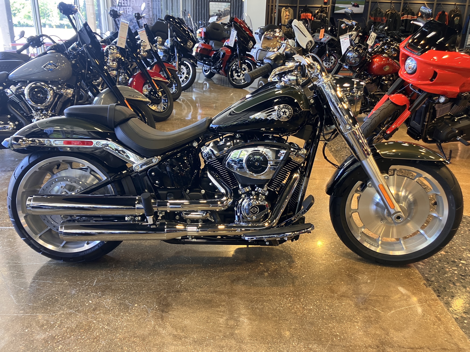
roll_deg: -1.2
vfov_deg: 49.7
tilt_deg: -21.4
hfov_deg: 63.4
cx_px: 235
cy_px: 176
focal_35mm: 28
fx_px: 380
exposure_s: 1/60
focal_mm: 3.99
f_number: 1.8
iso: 80
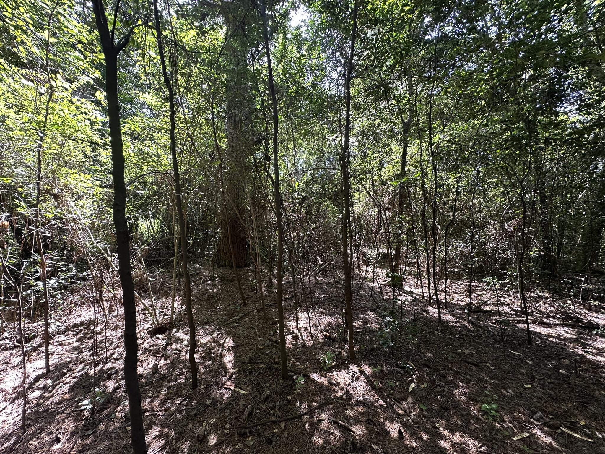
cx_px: 302
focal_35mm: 14
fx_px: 245
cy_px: 227
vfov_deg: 85.7
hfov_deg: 102.1
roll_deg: -0.2
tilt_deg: +1.4
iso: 125
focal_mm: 2.22
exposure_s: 1/99
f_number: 2.2
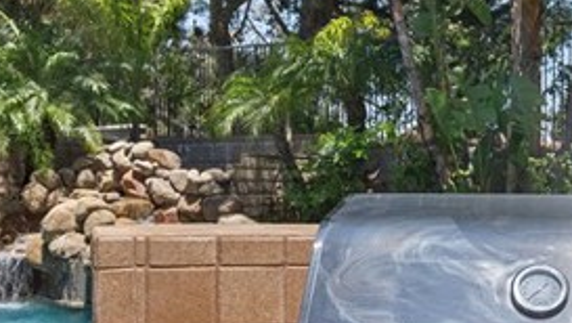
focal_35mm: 51
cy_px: 177
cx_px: 570
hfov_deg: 36.5
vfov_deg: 23.5
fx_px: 774
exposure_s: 1/200
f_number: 9
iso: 250
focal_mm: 13
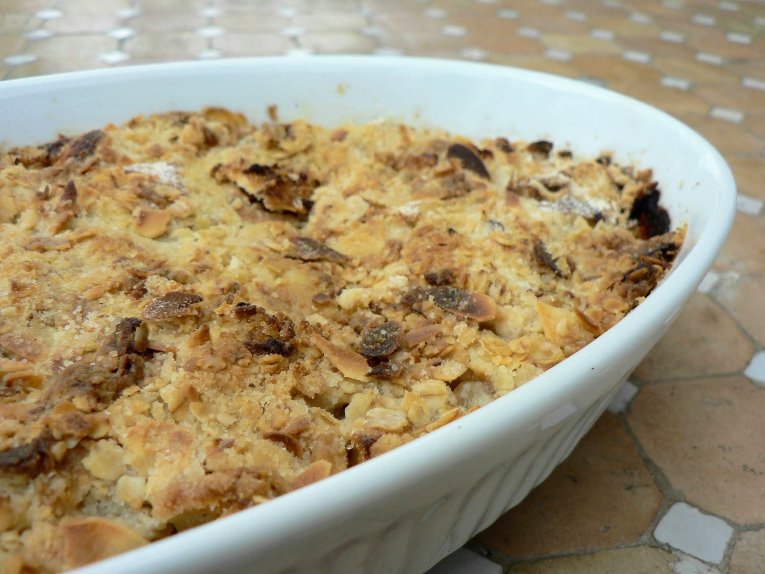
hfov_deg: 51.4
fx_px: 796
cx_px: 382
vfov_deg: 39.7
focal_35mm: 36
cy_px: 287
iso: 80
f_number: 2.8
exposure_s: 1/200
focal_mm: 6
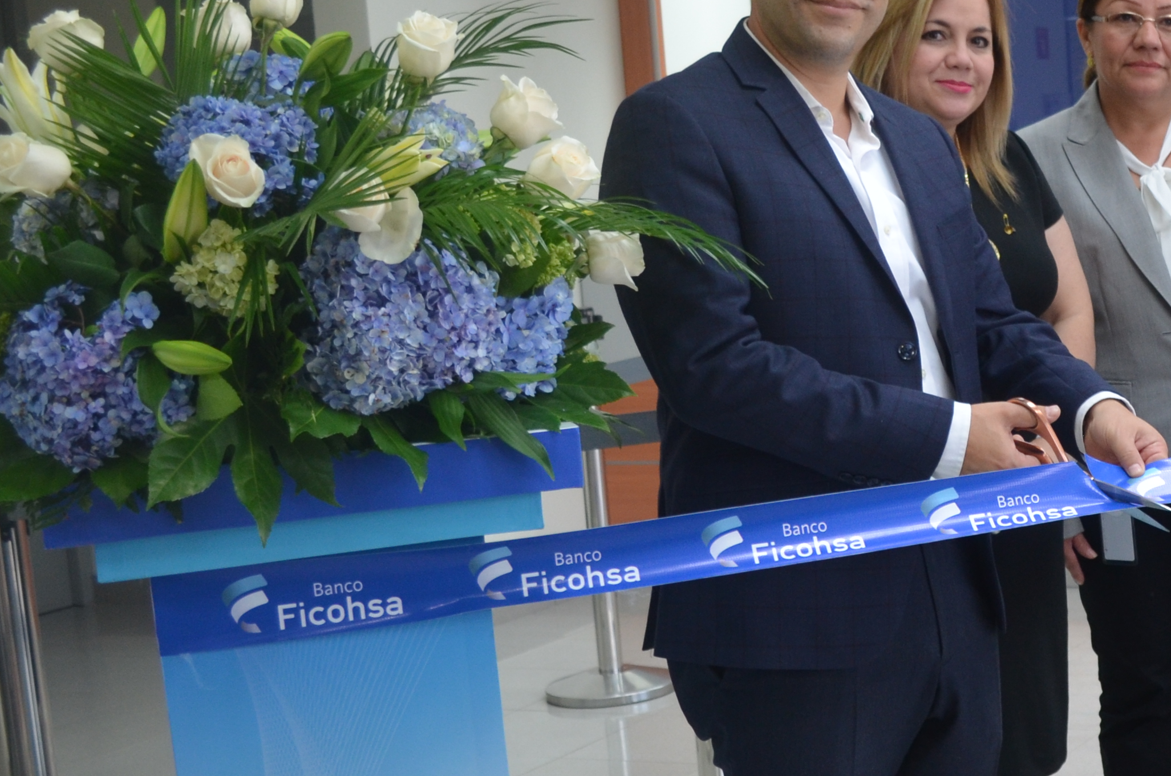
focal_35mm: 72
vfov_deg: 18.8
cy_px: 419
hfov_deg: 26.0
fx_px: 2337
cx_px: 1282
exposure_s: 1/60
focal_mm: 20
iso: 450
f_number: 4
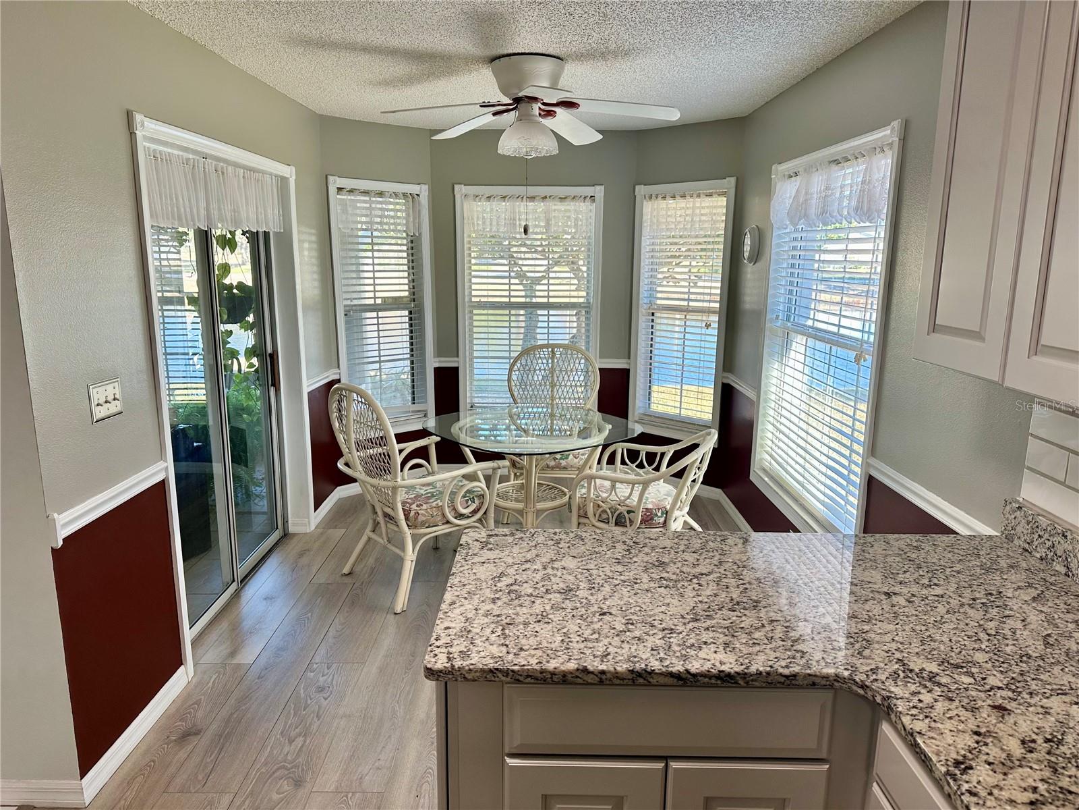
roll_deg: -0.9
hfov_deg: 71.6
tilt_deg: -11.1
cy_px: 405
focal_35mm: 24
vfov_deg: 56.8
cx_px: 540
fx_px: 748
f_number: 1.78
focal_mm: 6.86
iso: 80
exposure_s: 1/169
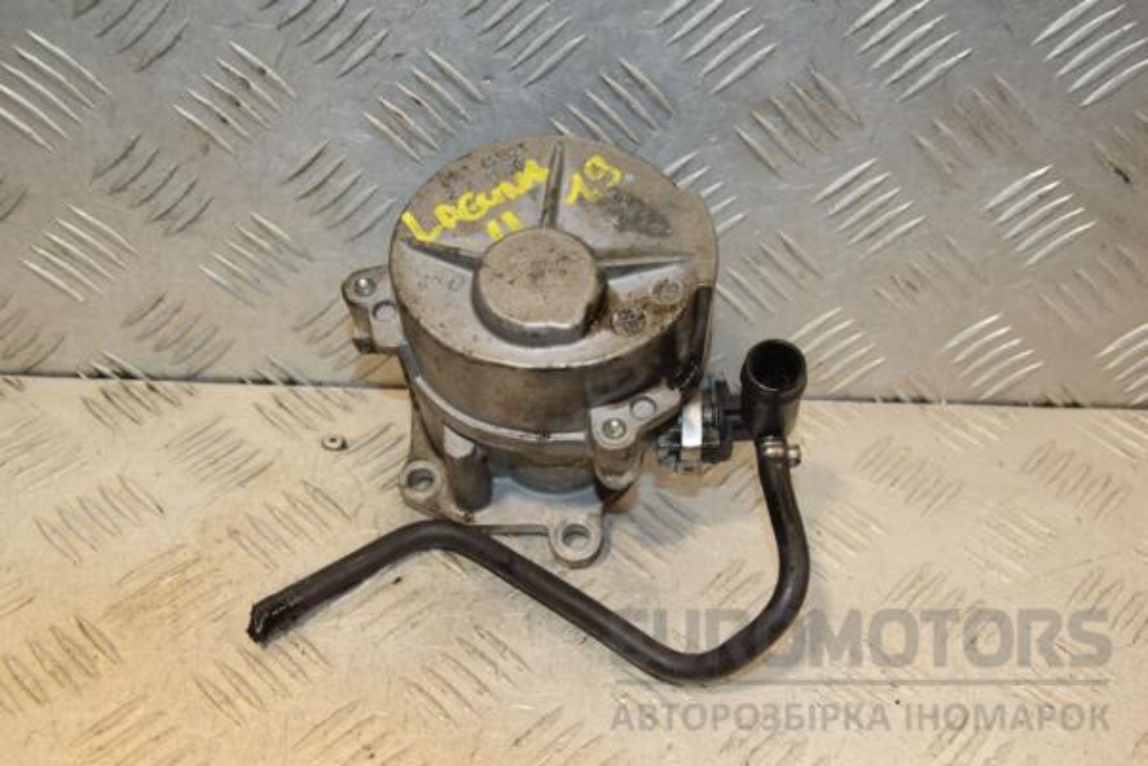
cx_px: 574
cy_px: 383
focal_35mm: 45
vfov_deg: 29.9
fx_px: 1435
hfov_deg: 43.6
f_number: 7.1
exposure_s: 1/200
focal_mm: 30
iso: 800
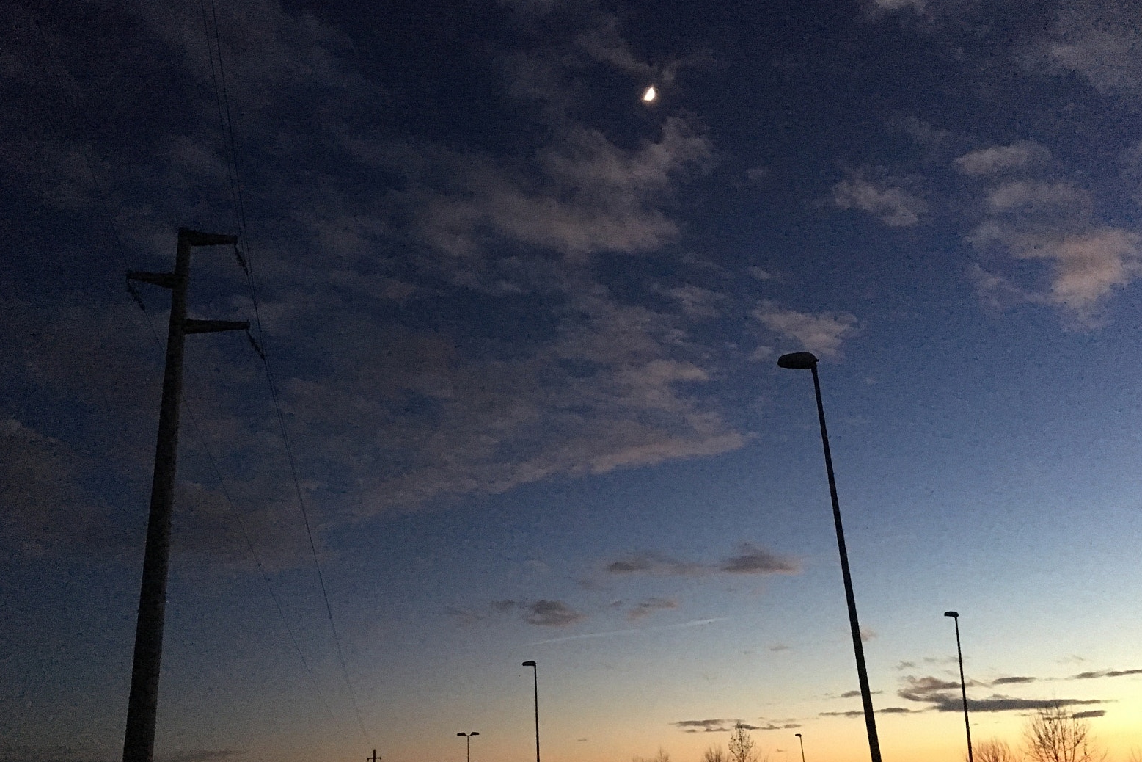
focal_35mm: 31
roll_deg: +3.0
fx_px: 983
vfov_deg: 42.2
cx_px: 570
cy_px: 436
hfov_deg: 60.3
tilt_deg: +21.9
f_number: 2.2
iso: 800
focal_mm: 4.15
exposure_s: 1/17
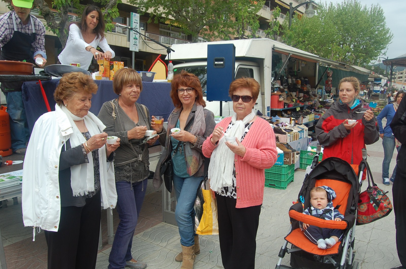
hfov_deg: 67.5
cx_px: 203
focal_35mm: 27
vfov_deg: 47.8
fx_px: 304
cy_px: 134
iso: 200
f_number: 9
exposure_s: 1/320
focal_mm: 18
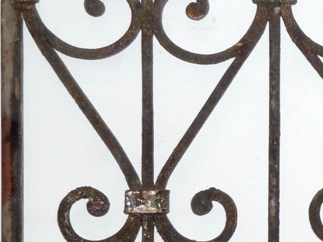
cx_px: 388
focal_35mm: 204
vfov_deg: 7.3
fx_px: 1903
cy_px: 137
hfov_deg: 9.6
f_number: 4.7
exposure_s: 1/60
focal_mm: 13.6
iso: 400
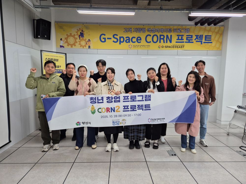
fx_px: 163
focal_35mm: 23
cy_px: 92
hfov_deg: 73.9
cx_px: 123
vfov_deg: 58.9
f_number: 1.8
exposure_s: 1/120
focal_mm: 5.4
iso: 400
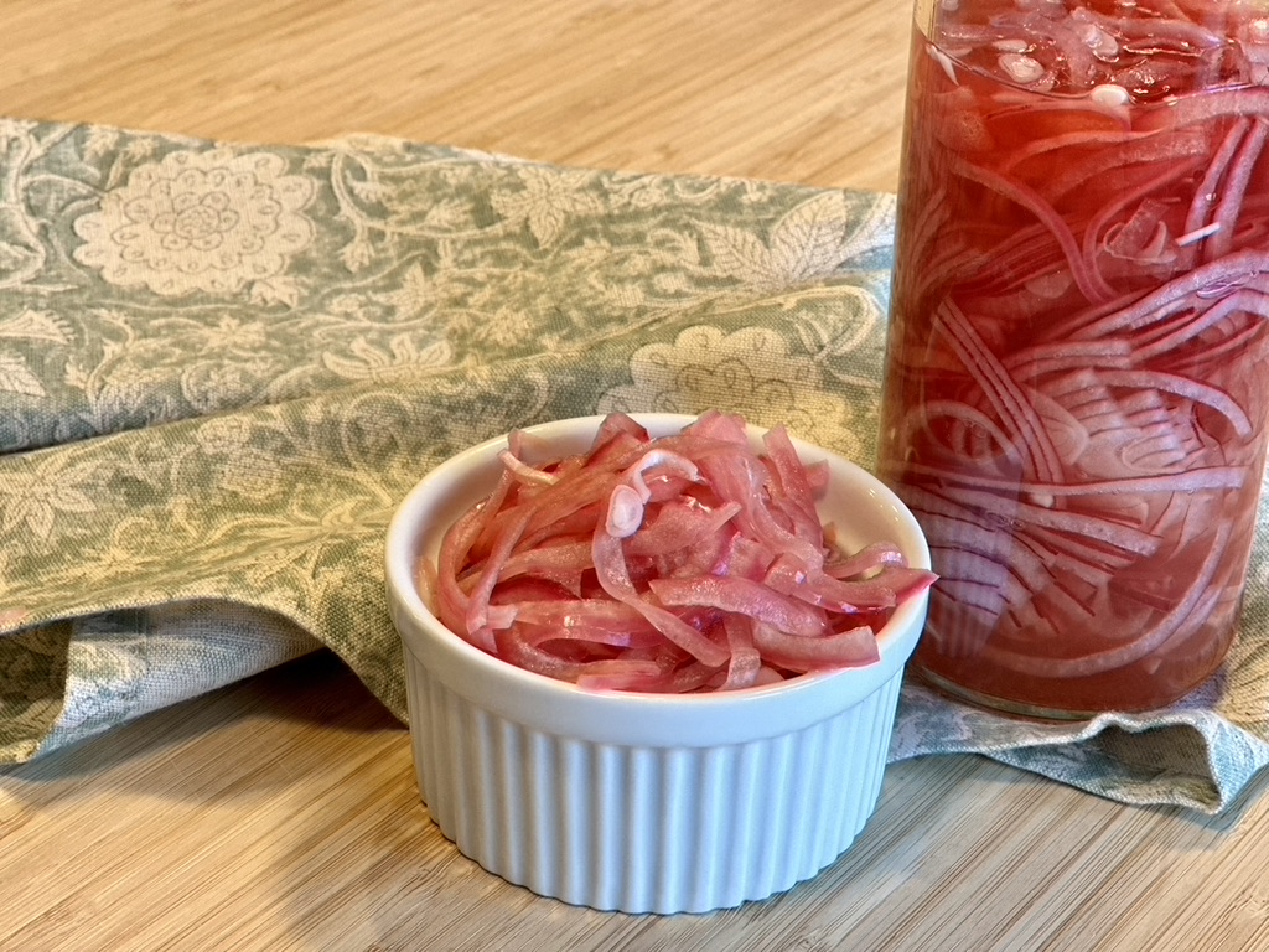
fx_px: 2823
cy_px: 476
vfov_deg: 19.1
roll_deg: -3.1
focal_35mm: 77
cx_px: 634
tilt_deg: -29.2
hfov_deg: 25.3
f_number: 2.8
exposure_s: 1/60
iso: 160
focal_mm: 9
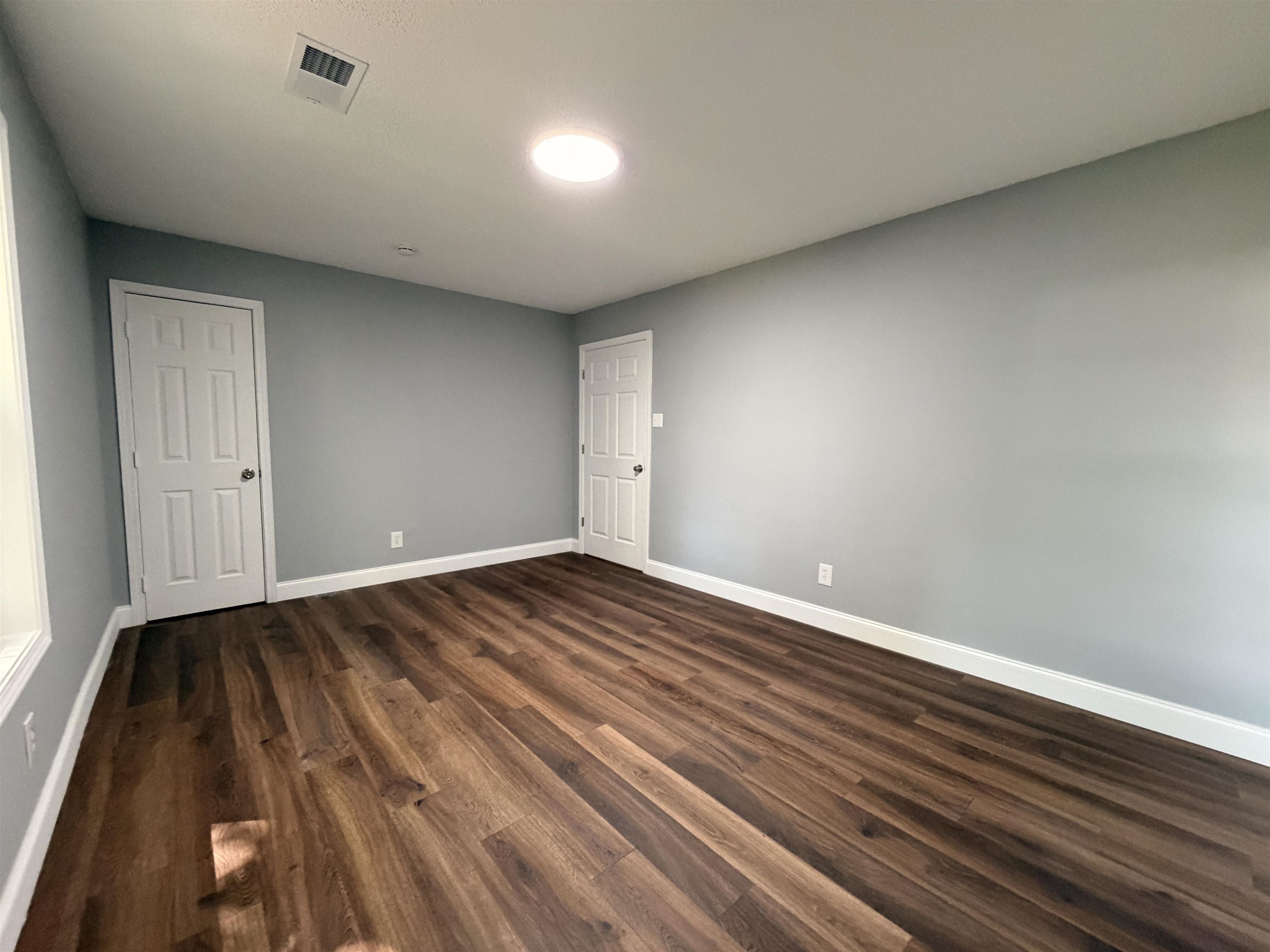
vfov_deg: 85.7
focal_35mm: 14
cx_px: 635
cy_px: 476
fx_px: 514
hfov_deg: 102.1
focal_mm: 2.22
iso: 500
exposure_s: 1/60
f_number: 2.2
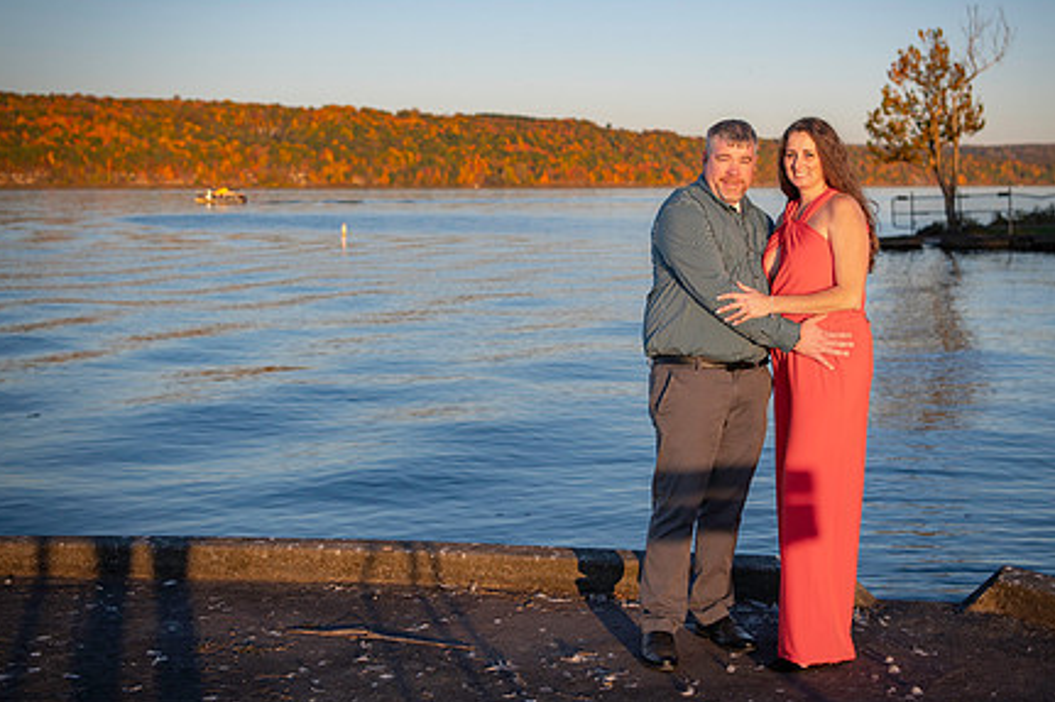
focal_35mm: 63
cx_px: 558
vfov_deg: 21.5
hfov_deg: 31.9
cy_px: 276
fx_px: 1845
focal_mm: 42
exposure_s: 1/2500
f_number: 2.8
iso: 200
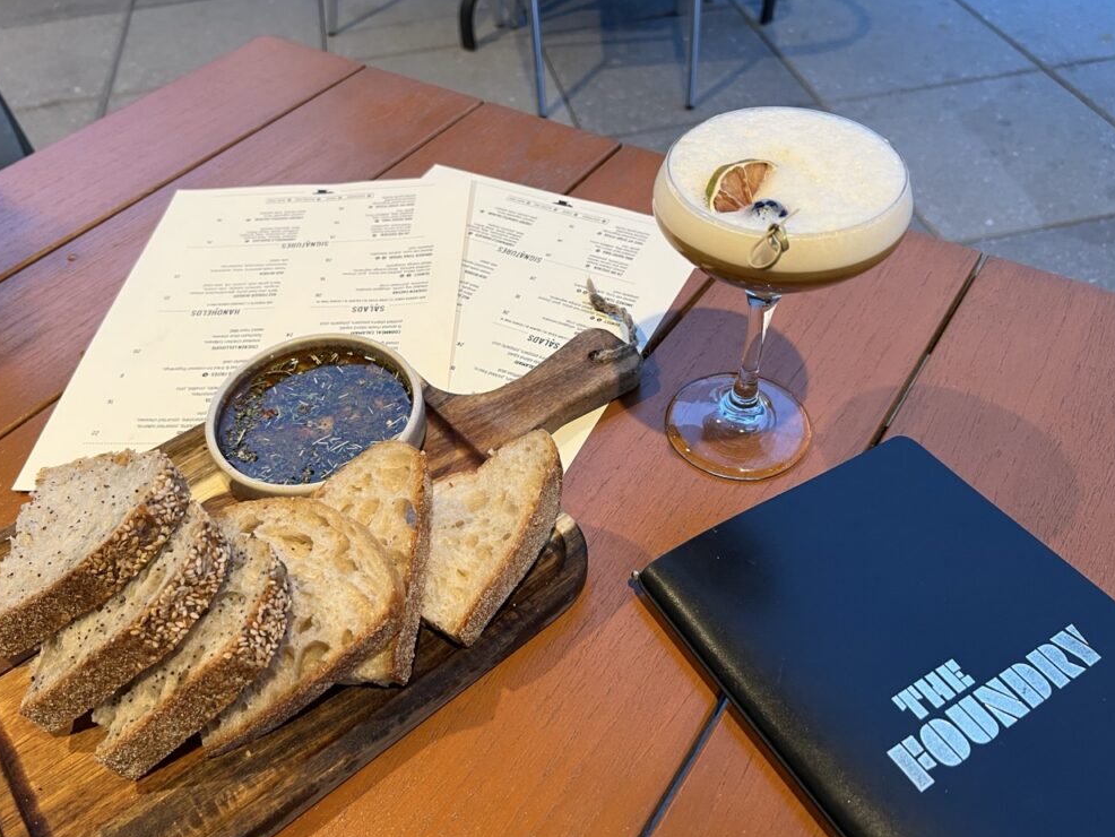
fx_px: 870
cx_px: 546
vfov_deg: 51.4
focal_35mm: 27
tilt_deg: -46.9
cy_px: 414
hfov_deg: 65.3
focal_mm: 5.7
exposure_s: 1/70
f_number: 1.5
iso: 125
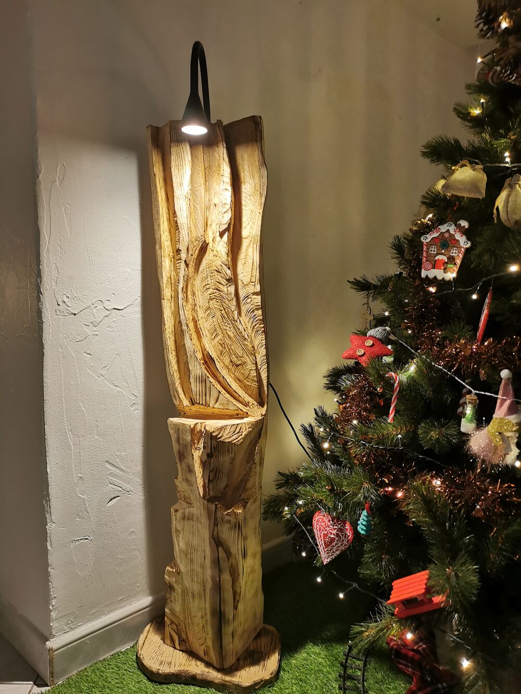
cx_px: 260
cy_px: 347
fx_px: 542
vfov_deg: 65.3
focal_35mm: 27
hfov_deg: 51.4
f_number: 1.8
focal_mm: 5.58
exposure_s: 1/100
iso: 320
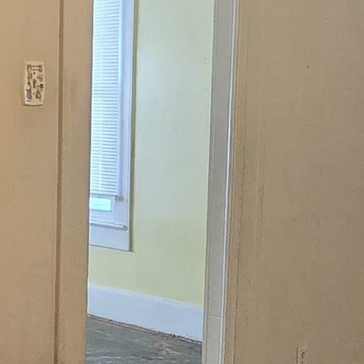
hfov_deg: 23.7
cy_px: 274
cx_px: 37
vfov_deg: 24.1
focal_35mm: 71
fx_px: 845
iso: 250
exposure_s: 1/60
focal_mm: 2.2
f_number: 2.2
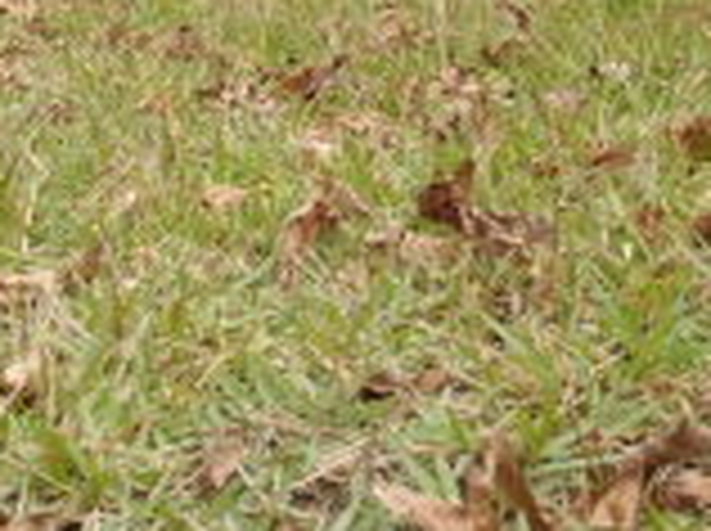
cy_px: -205
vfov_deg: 12.5
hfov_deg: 17.3
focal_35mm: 114
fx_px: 2338
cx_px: 288
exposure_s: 1/160
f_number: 4.5
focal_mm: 6.45
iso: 80
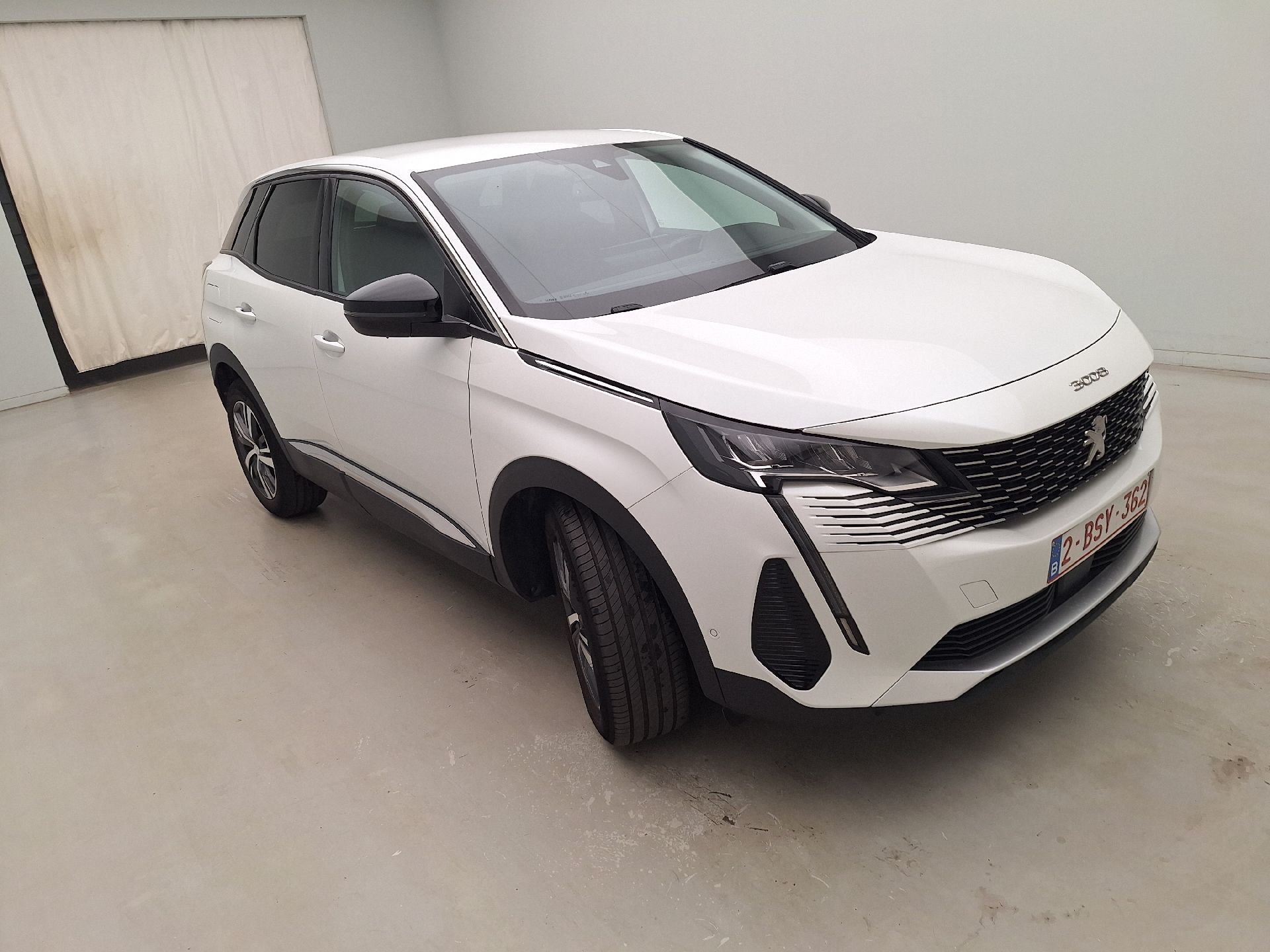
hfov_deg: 73.9
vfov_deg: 58.9
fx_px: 844
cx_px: 635
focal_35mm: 23
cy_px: 476
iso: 40
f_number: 1.8
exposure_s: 1/131
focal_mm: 5.54
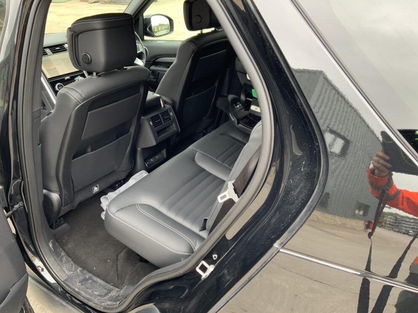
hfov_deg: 60.0
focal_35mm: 30
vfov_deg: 46.8
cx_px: 202
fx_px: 362
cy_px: 152
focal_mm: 3
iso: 64
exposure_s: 1/70
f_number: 1.8
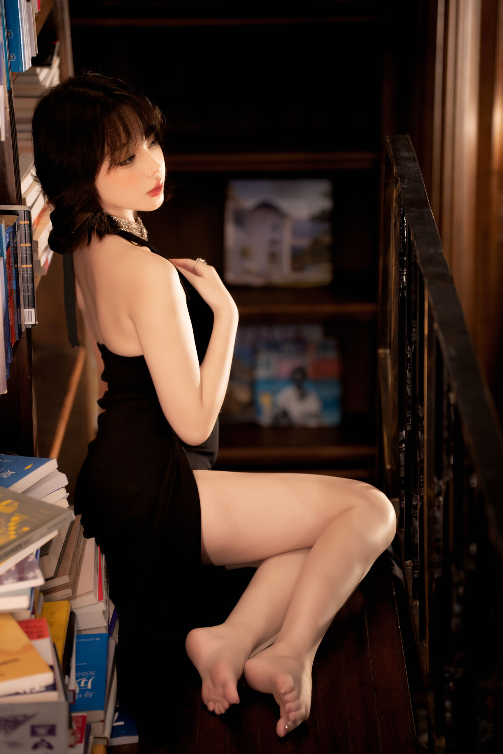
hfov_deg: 14.3
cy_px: 377
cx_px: 252
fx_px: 2012
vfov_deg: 21.2
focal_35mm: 96
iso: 800
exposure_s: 1/200
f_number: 2.8
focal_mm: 96
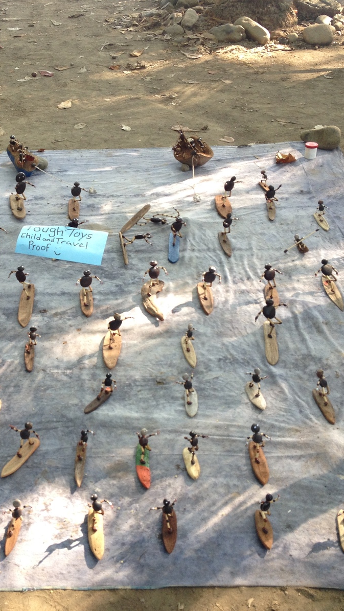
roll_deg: +2.7
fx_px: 827
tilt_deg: -34.9
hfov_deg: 23.1
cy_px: 306
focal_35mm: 51
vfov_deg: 40.6
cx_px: 55
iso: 50
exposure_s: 1/60
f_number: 2.4
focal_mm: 4.28
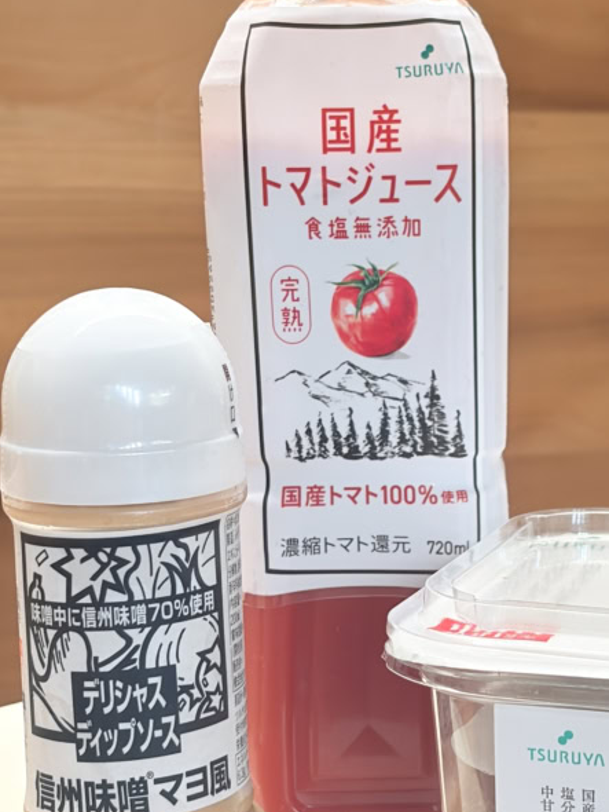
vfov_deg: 20.8
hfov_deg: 15.7
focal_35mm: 94
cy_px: 455
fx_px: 2203
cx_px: 429
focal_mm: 6
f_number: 1.6
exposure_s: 1/60
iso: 80
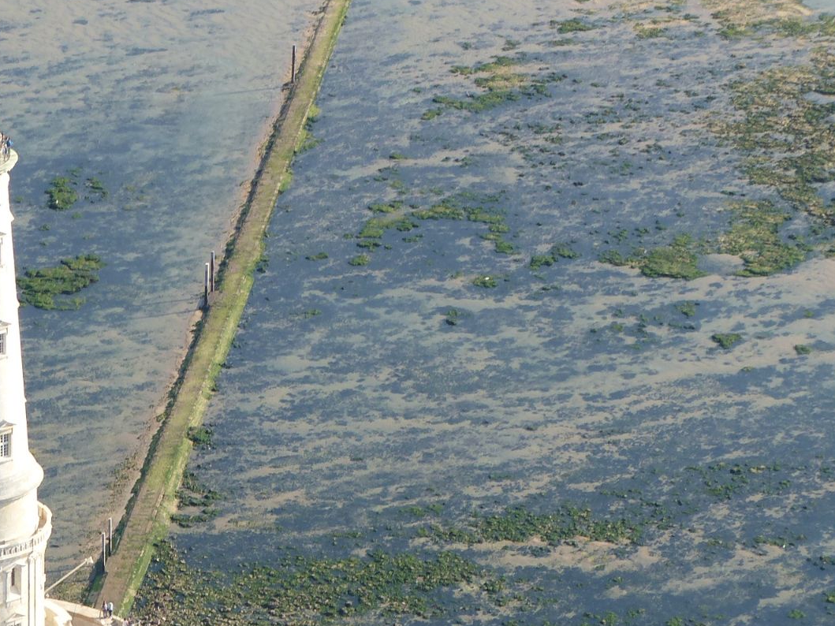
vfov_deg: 5.7
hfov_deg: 7.5
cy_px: 344
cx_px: 152
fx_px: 6343
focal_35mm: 263
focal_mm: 22.2
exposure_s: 1/400
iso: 100
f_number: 4
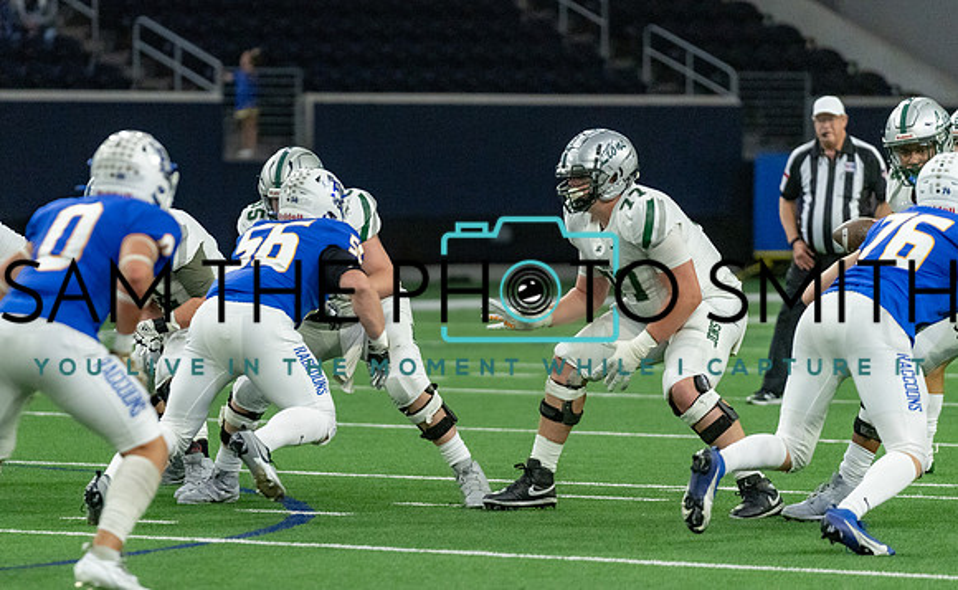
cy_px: 301
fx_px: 7395
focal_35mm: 284
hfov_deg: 7.4
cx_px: 342
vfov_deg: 4.6
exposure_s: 1/1250
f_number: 2.8
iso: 4000
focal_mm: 200
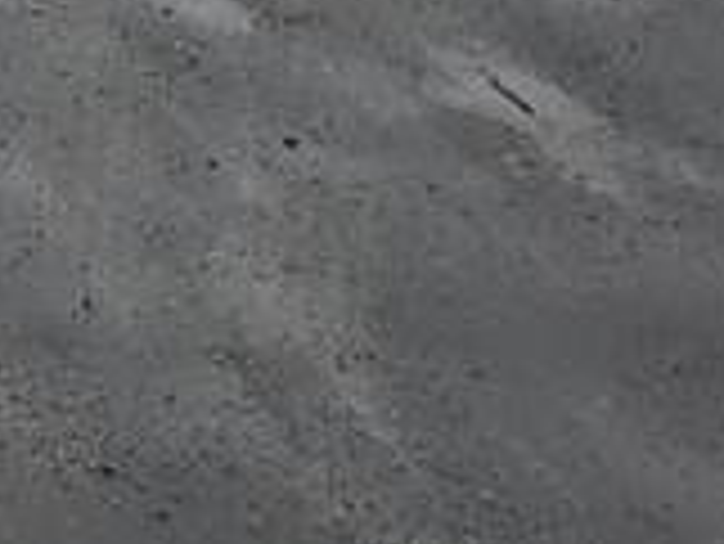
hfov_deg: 8.9
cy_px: -1466
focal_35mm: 186
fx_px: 3893
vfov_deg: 6.7
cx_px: -1372
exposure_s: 1/326
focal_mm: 5.43
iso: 45
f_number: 1.89
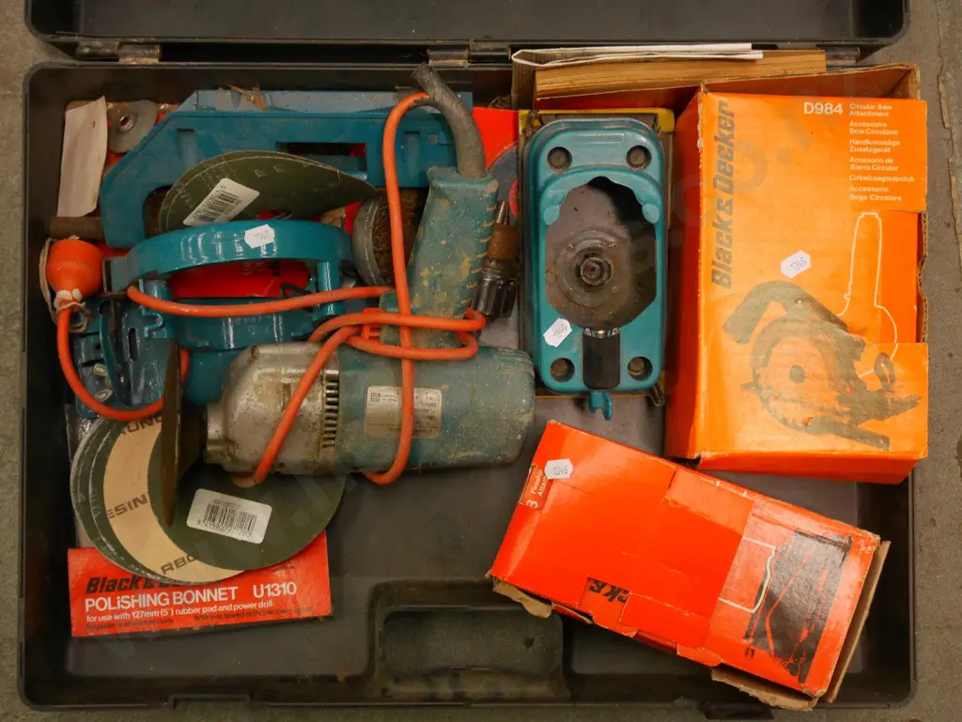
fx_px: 1501
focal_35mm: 54
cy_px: 361
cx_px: 481
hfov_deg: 35.5
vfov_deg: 27.1
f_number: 5.3
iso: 3200
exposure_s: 1/125
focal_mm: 27
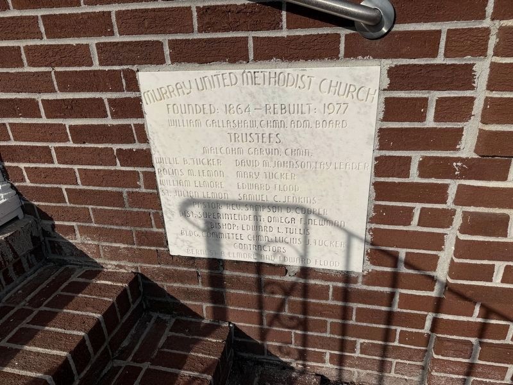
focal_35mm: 24
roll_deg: +2.4
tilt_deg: -23.9
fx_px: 356
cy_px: 192
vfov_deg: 56.8
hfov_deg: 71.6
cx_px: 256
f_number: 1.78
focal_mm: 6.76
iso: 80
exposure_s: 1/10309
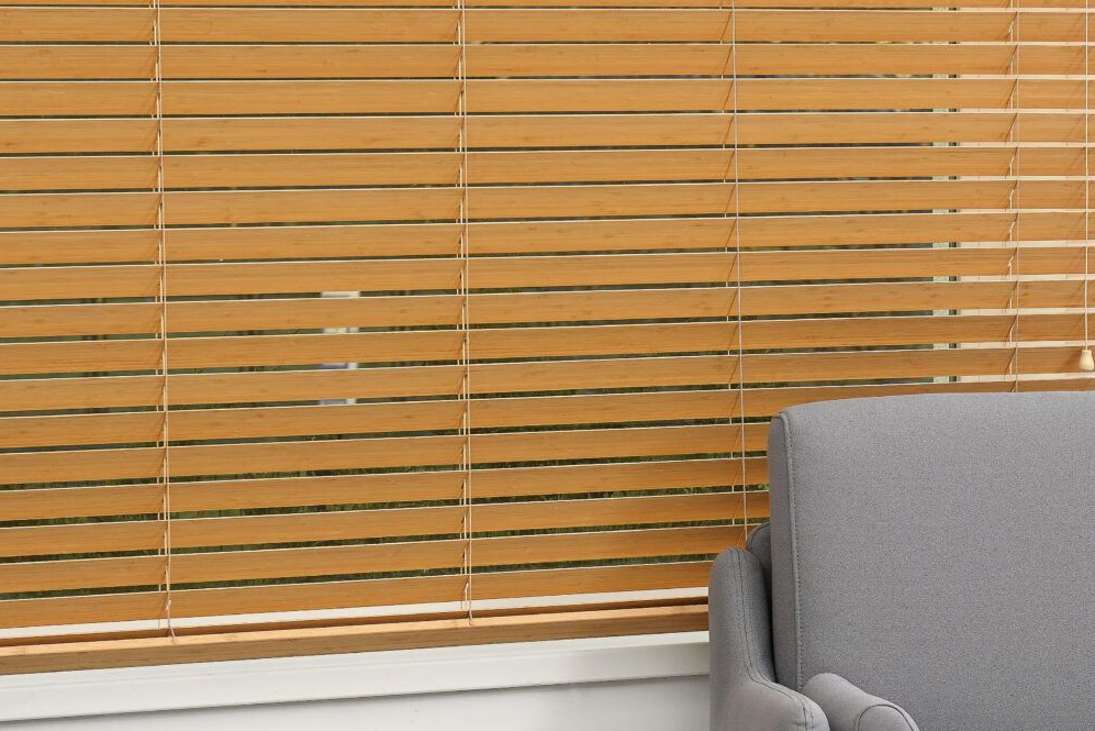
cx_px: 836
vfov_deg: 9.8
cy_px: 640
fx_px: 4228
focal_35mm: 139
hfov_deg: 14.7
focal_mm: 55
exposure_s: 1/60
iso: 64
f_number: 4.5
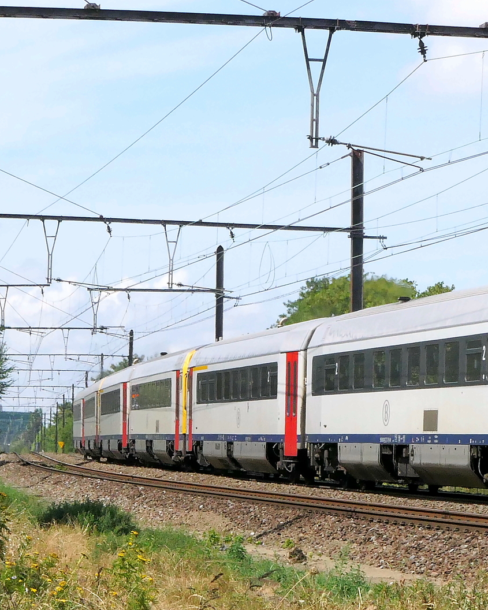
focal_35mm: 118
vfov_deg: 16.3
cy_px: 306
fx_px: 2130
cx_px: 382
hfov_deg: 13.0
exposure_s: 1/800
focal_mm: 30.3
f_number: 11
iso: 800
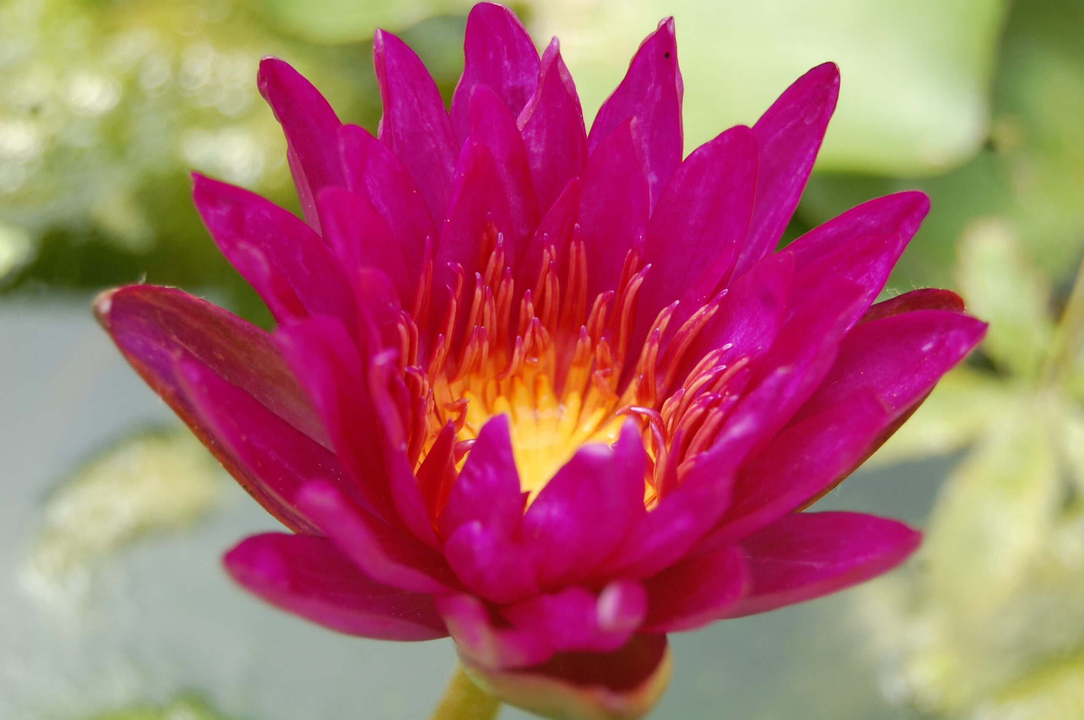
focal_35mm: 82
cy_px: 360
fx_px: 2482
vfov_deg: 16.5
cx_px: 542
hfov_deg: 24.6
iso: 200
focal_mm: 55
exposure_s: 1/125
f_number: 6.3
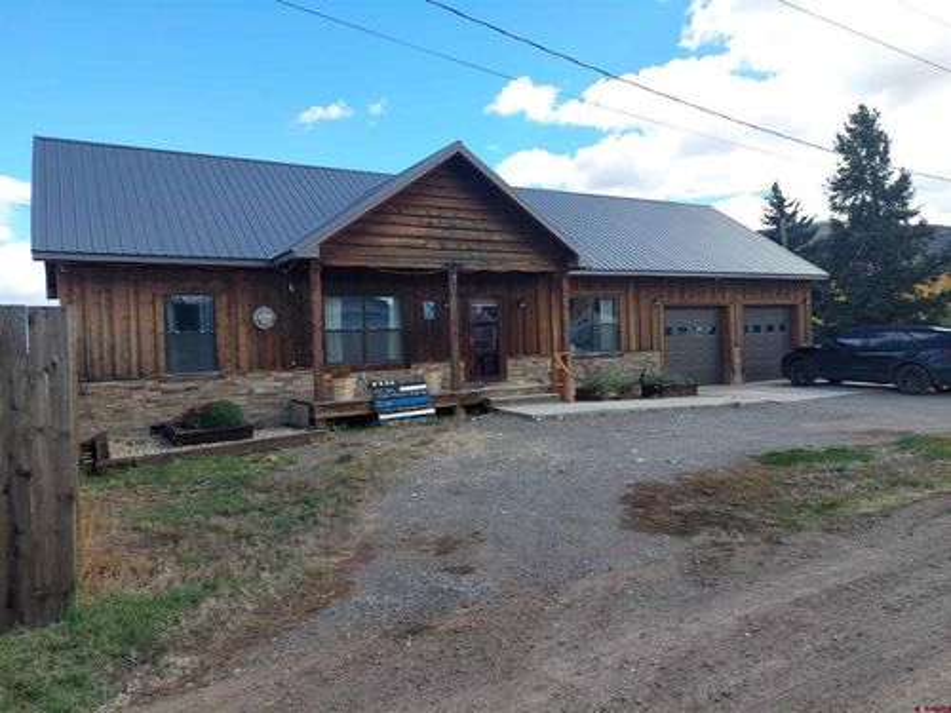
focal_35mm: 24
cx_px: 476
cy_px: 356
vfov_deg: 56.8
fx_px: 659
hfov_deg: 71.6
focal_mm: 5.23
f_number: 1.8
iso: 40
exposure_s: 1/677
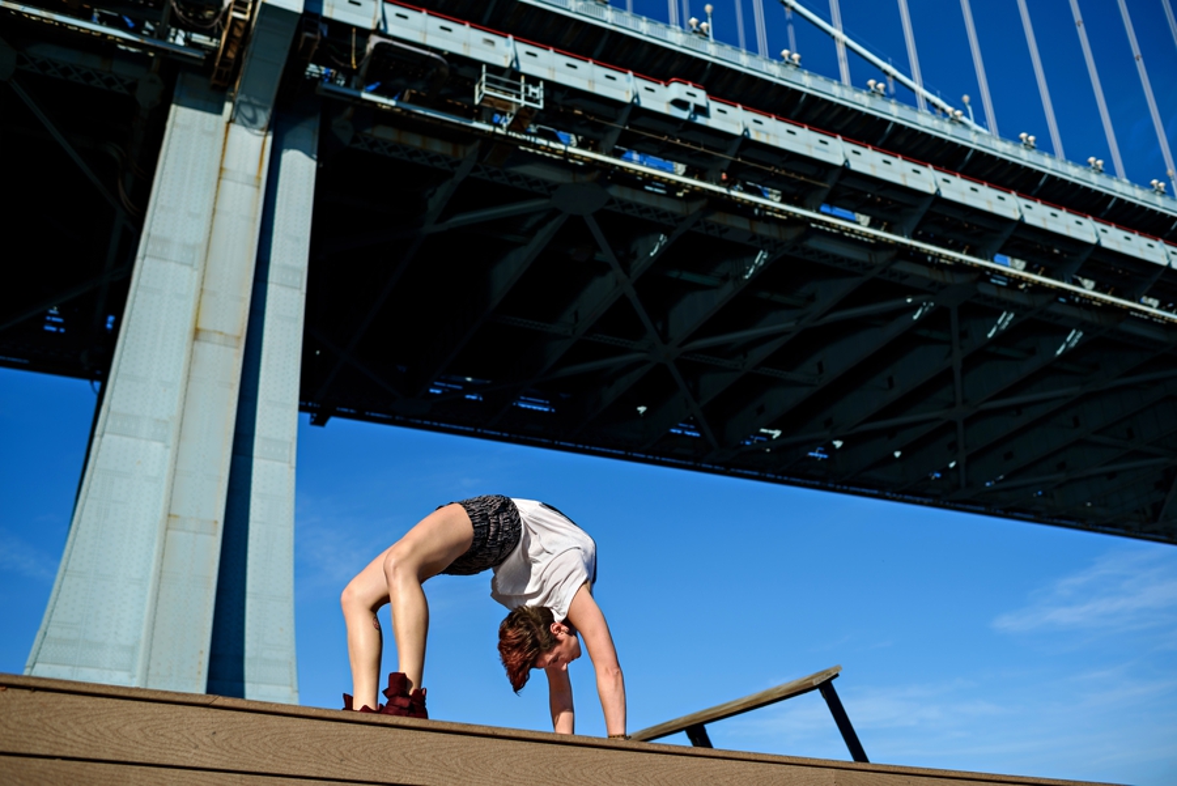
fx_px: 1145
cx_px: 588
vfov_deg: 37.9
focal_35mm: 35
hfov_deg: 54.4
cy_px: 393
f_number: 2.8
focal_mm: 35
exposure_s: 1/3200
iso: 100
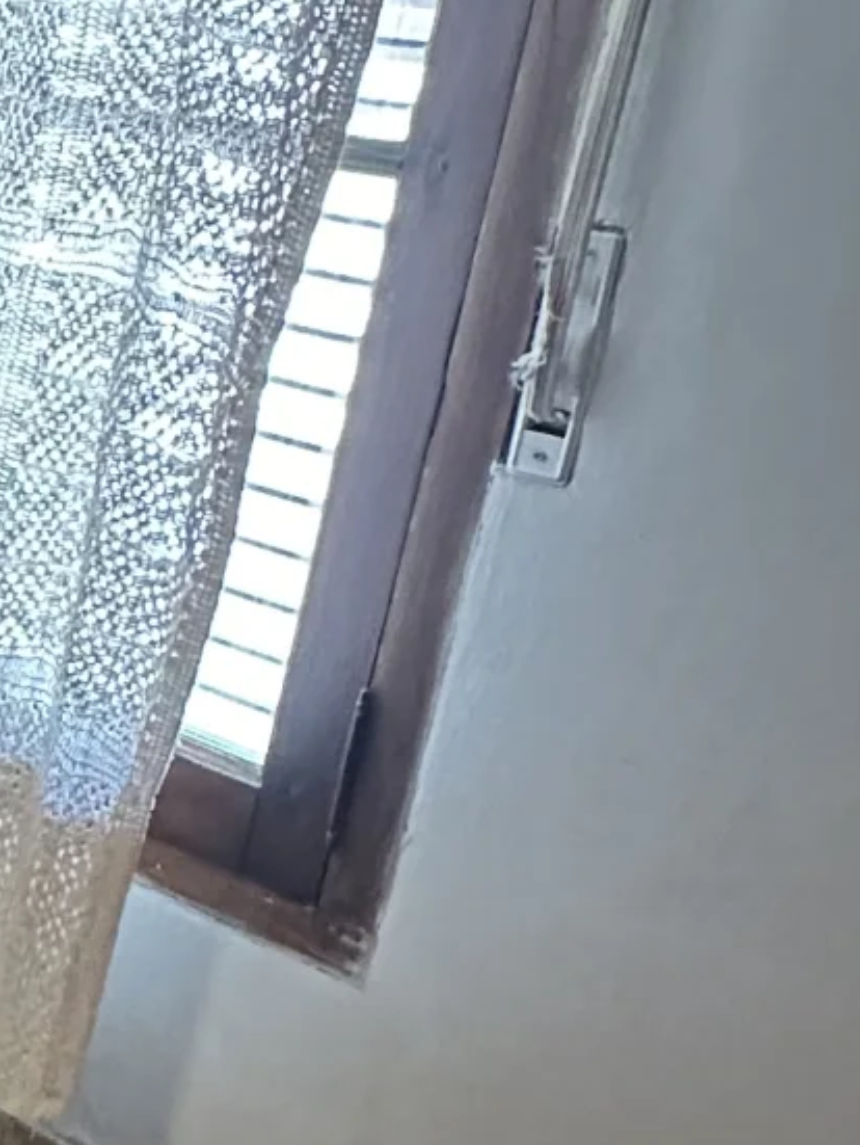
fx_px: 2151
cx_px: -1003
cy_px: 482
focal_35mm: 65
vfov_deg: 29.8
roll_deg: -1.8
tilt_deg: -17.8
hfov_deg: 15.9
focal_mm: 2.22
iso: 640
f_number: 2.2
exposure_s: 1/50
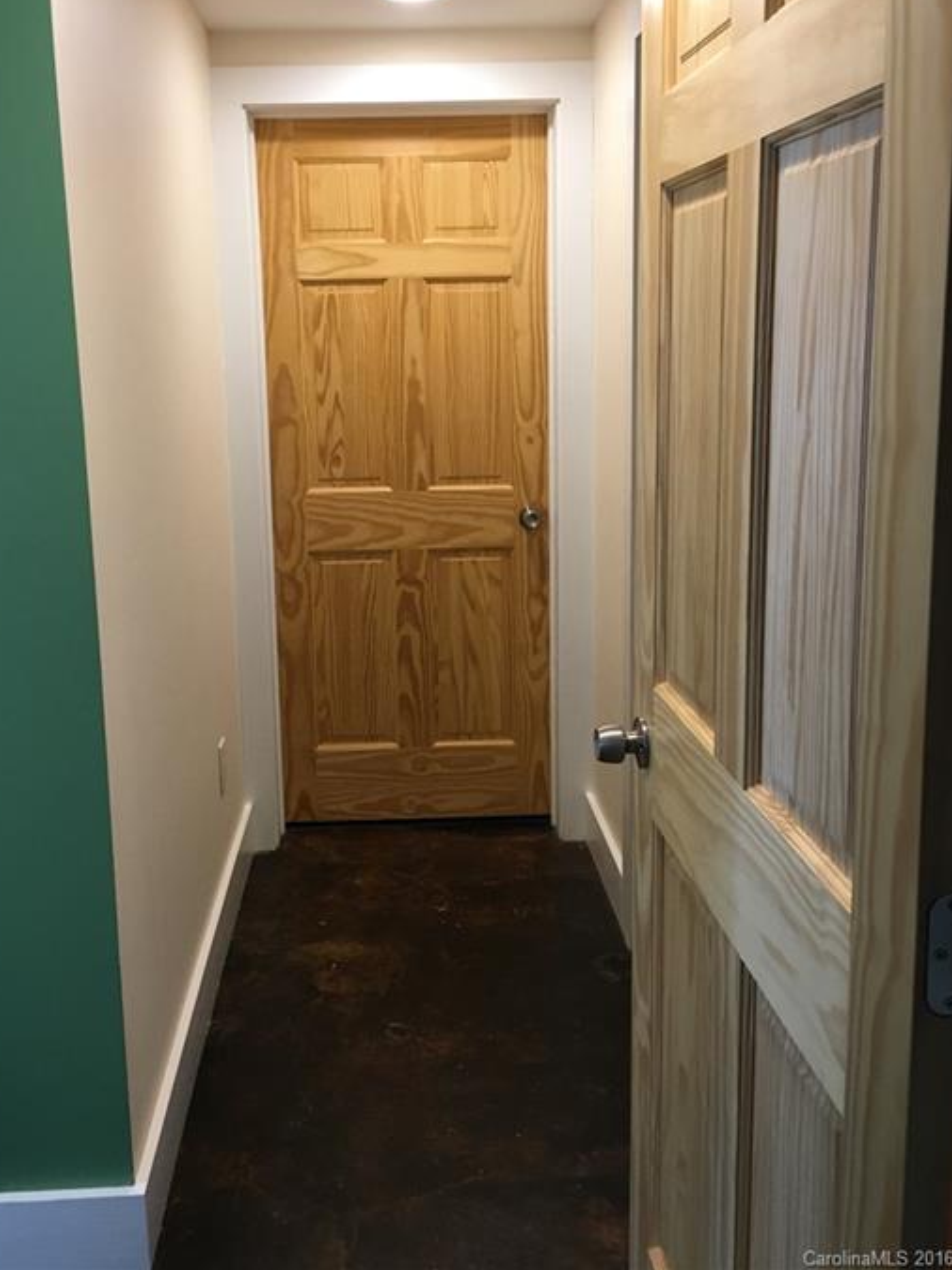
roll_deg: +1.4
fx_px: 1210
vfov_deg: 55.2
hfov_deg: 42.9
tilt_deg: -8.9
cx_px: 423
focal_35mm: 33
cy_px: 549
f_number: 2.2
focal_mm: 4.15
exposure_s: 1/30
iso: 100
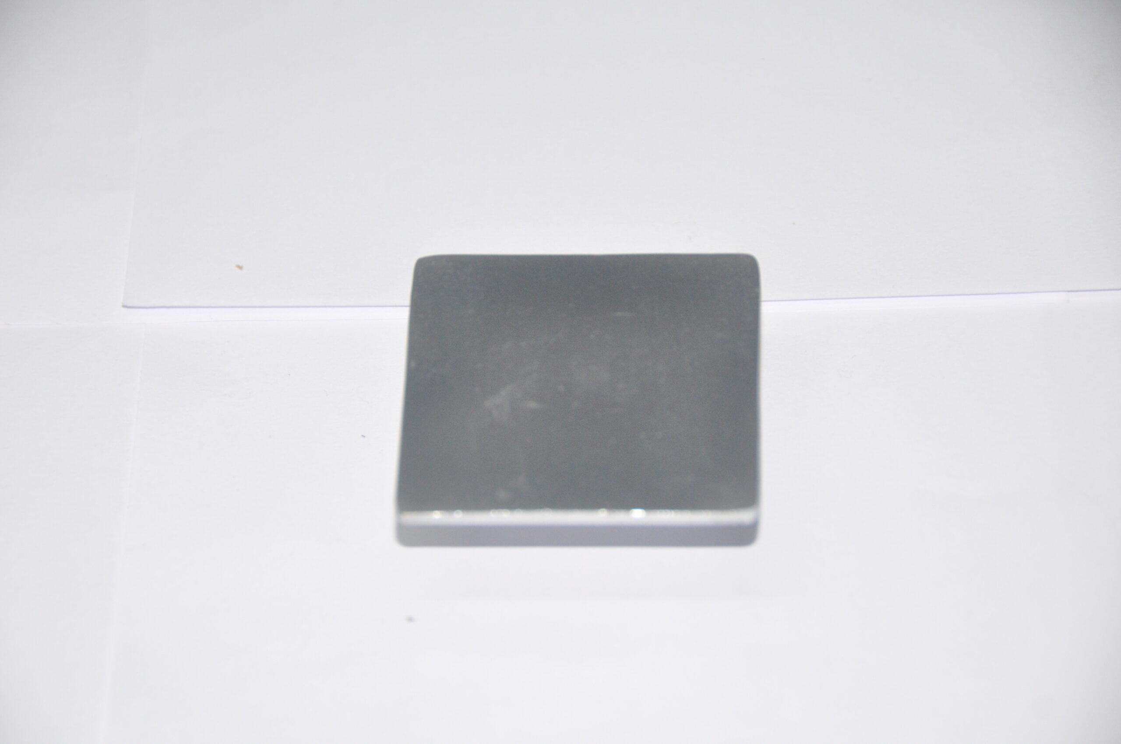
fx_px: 4898
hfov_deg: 13.1
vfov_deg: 8.7
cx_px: 560
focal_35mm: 158
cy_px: 372
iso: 1250
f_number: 5.3
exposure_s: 1/60
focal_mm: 105
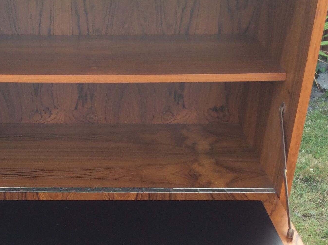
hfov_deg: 30.8
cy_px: 181
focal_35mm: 62
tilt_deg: -32.1
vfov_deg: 23.4
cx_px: 89
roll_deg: -0.1
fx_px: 587
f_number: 2.4
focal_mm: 3.3
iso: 32
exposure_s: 1/50
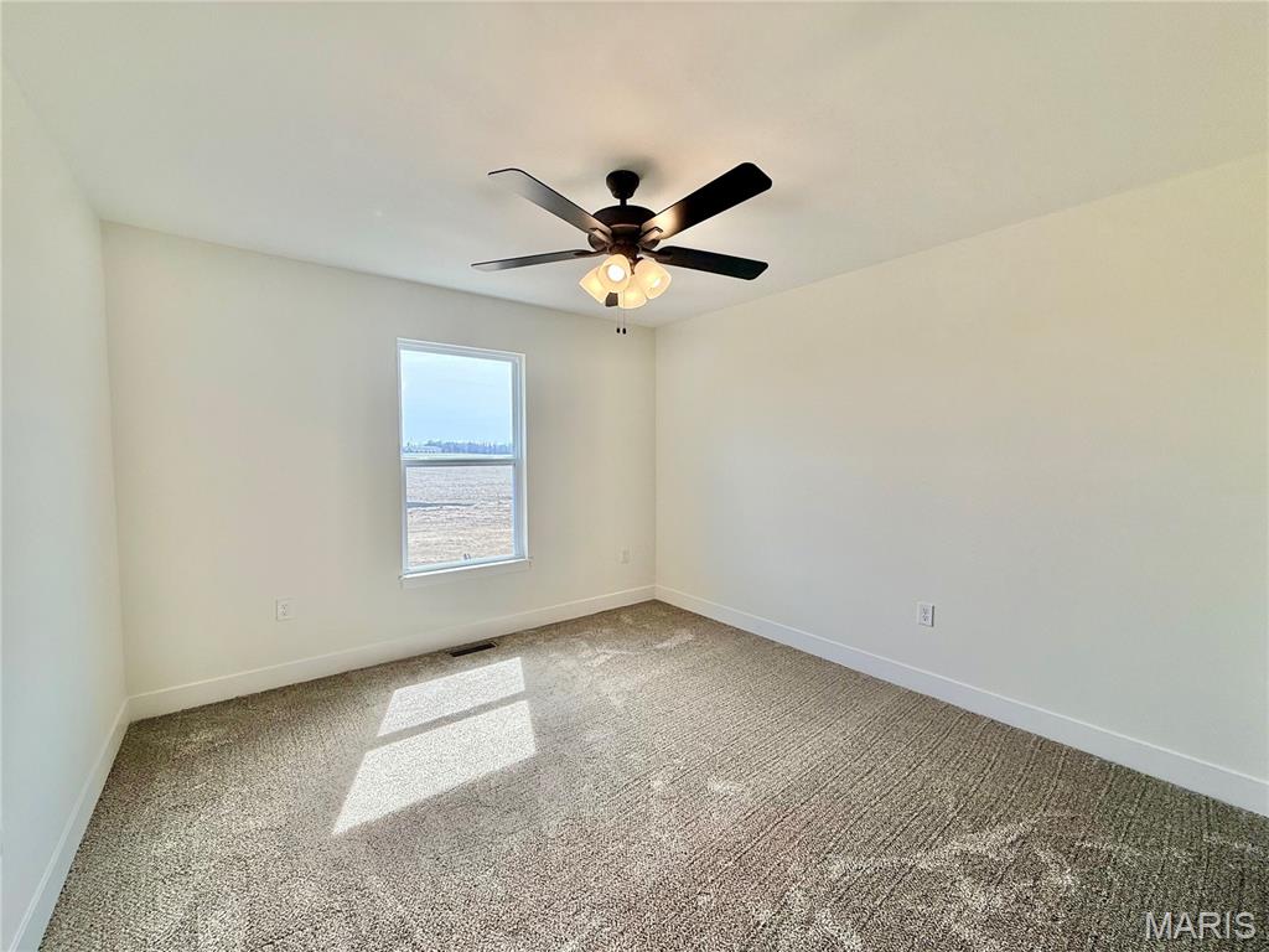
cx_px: 634
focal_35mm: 14
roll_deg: +0.0
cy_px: 476
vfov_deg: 85.7
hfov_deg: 102.1
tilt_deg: -2.7
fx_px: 513
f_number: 2.2
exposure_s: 1/304
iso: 64
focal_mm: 2.22
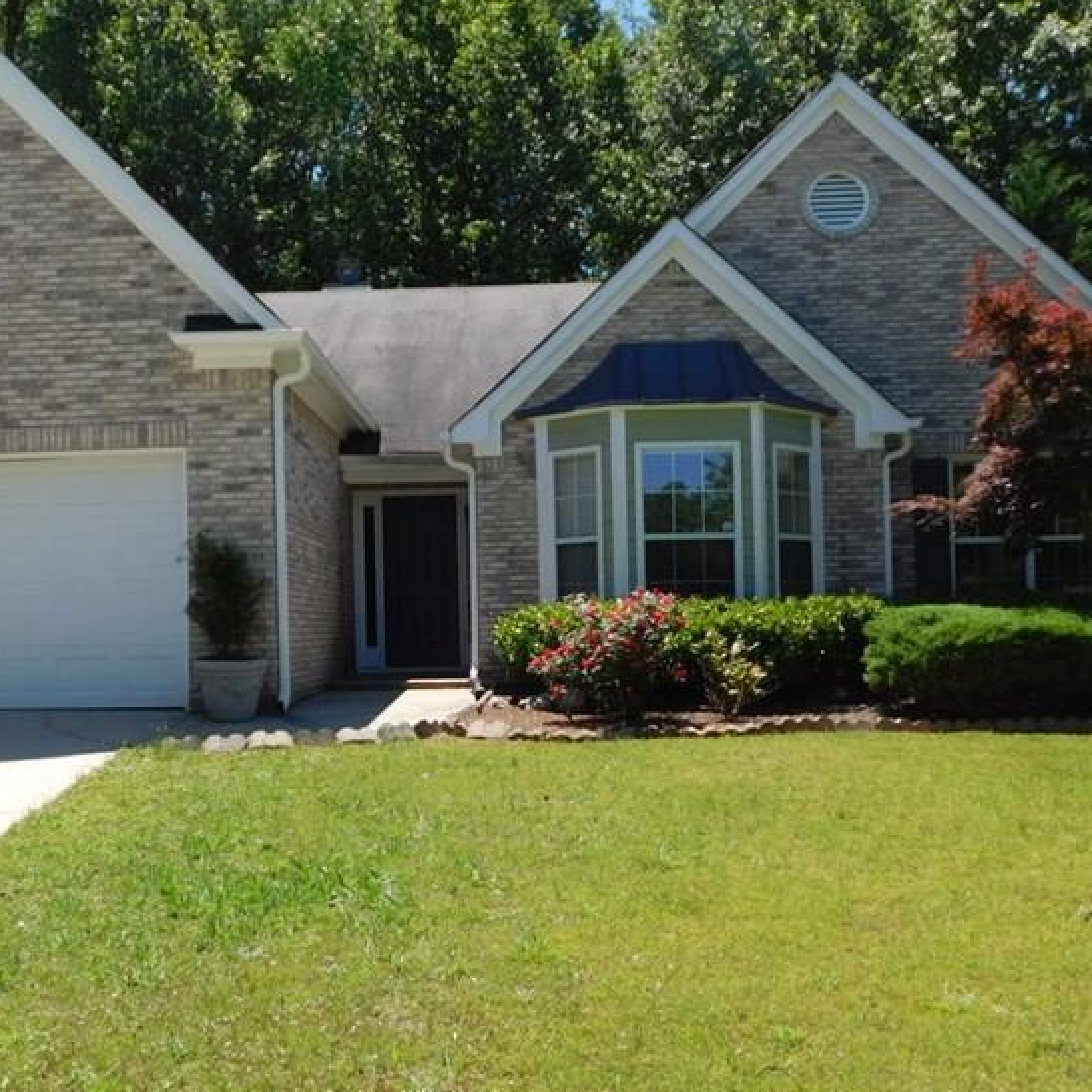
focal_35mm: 38
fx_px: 1356
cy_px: 612
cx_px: 454
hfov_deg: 43.7
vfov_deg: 43.8
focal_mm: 4
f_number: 3
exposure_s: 1/1250
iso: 125
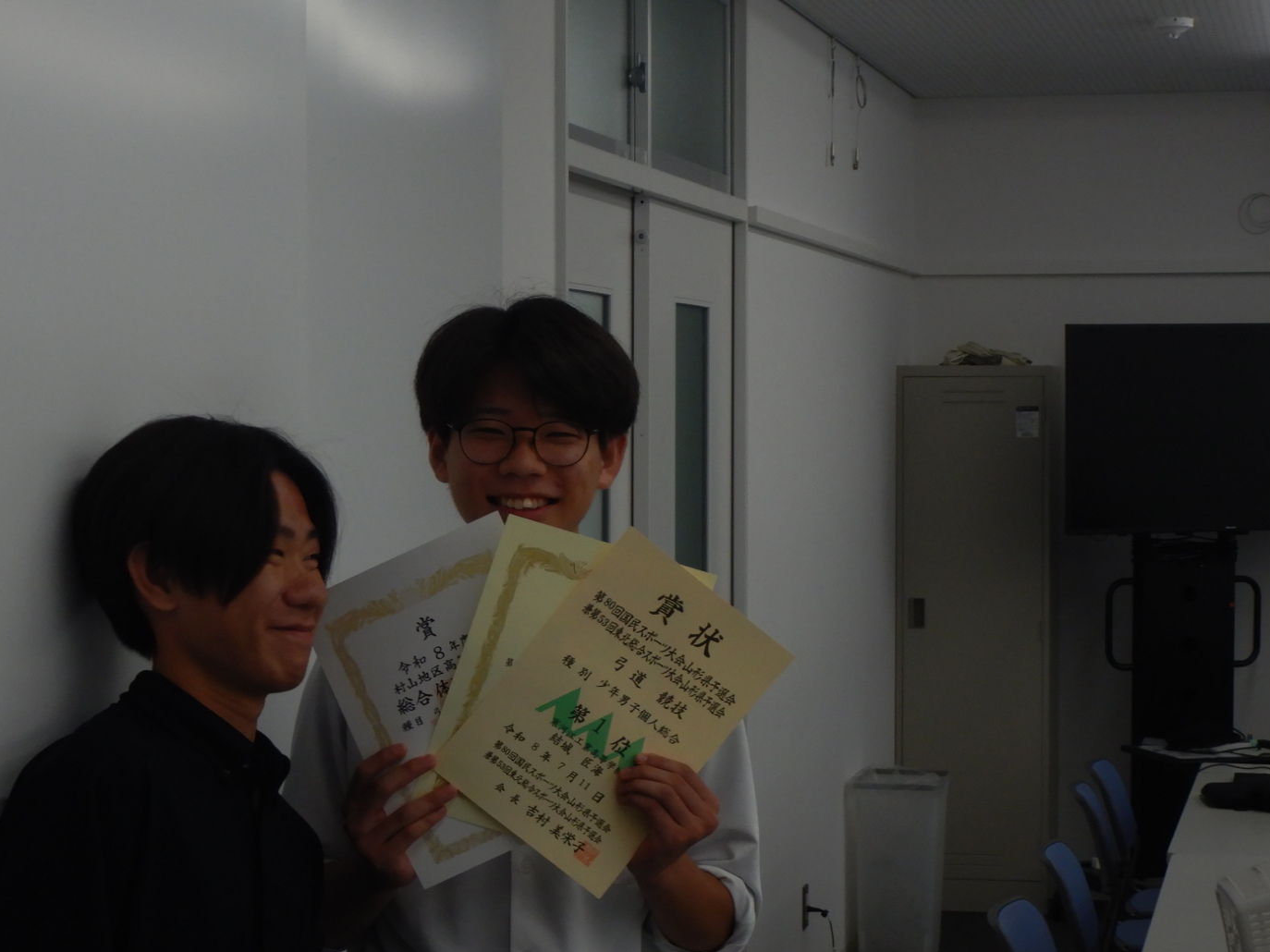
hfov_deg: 22.8
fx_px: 3155
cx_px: 574
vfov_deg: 17.1
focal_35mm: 86
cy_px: 566
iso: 125
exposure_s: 1/100
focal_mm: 9.2
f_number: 4.3
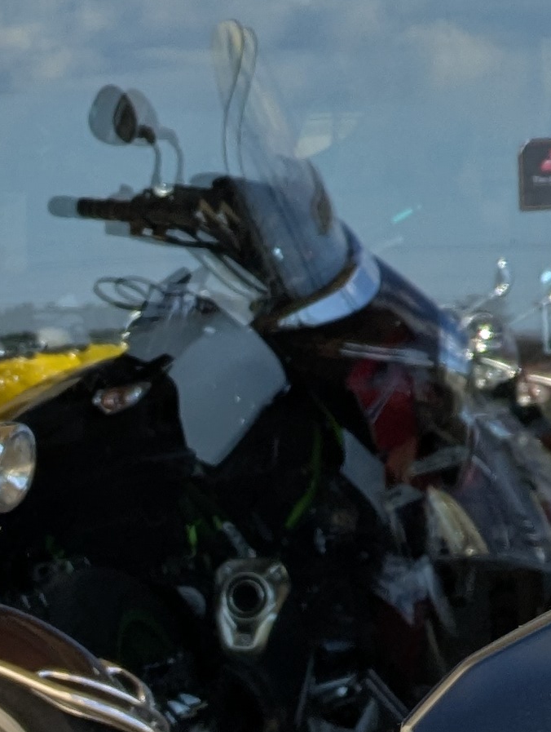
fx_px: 10198
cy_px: 1162
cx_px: -580
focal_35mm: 482
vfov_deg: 4.1
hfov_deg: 3.1
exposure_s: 1/265
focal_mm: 19
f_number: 3.5
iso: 32
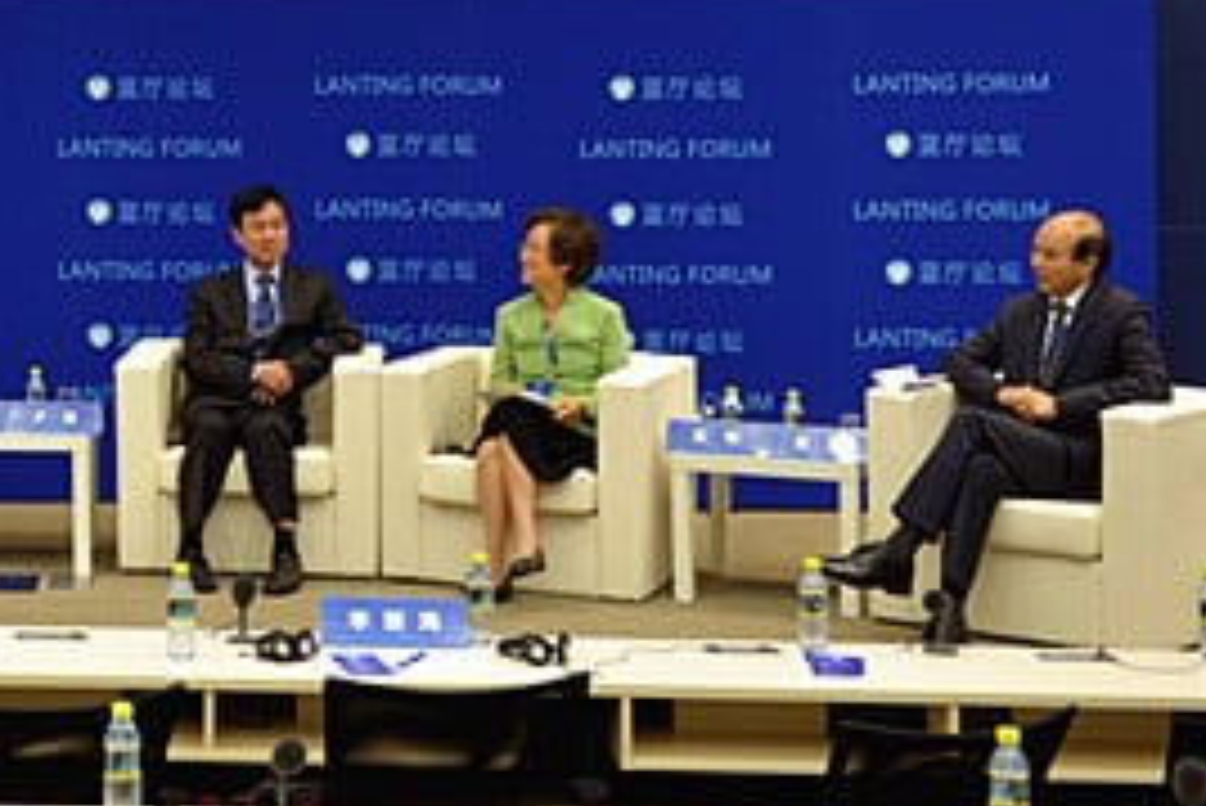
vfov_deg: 15.9
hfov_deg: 22.8
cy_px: 50
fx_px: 2849
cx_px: -32
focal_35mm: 85
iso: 1250
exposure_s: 1/125
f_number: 4.5
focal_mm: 38
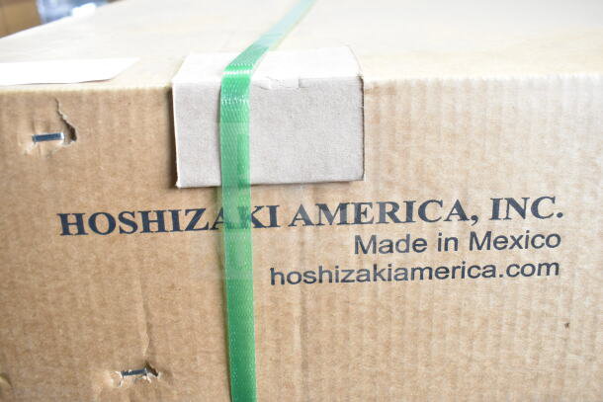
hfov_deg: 59.5
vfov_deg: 41.7
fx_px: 528
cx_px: 302
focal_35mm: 32
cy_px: 201
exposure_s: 1/125
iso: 1600
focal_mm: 21
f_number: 5.6
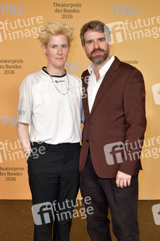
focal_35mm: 55
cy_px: 120
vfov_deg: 36.3
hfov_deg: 24.6
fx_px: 367
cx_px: 80
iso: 1250
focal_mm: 55
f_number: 5
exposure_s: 1/200
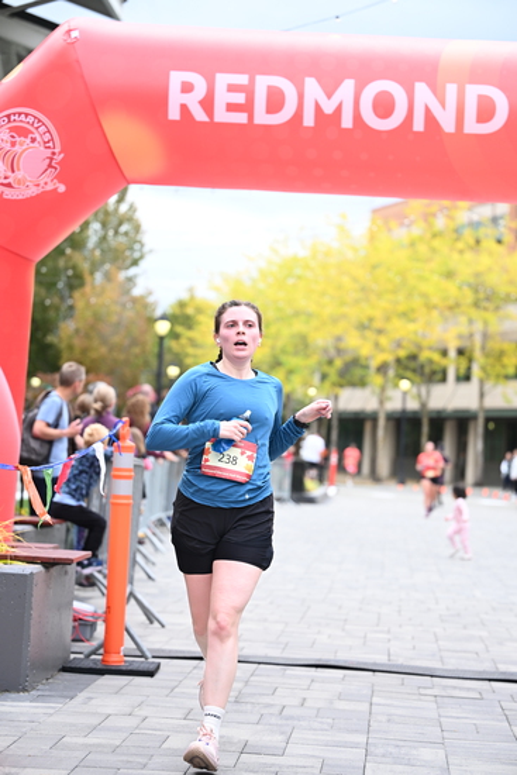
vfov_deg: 24.8
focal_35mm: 82
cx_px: 258
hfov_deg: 16.7
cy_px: 388
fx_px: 1765
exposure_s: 1/1600
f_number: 2.8
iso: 640
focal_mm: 82
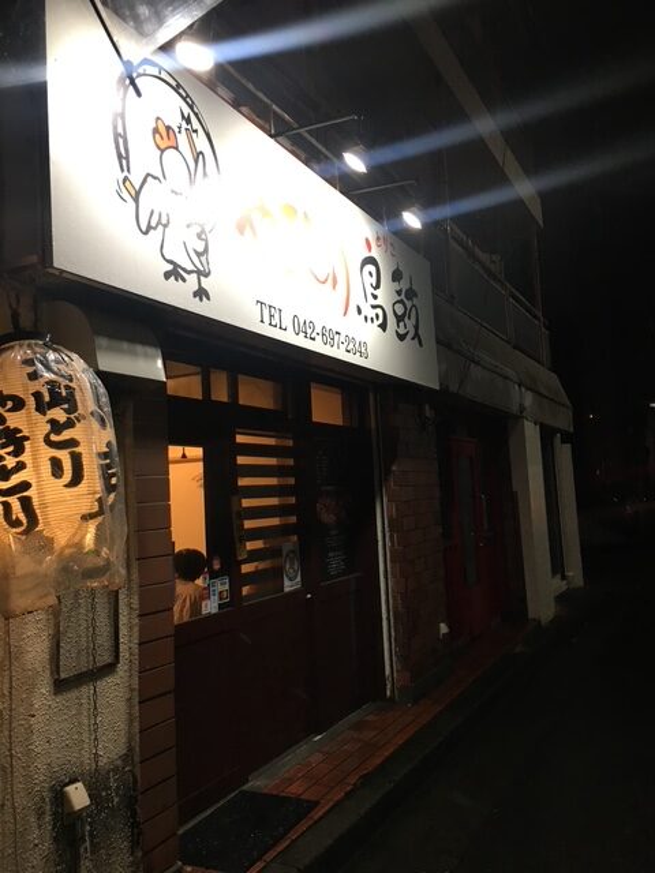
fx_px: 732
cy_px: 436
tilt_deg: +4.8
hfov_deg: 48.2
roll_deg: +2.6
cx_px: 328
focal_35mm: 29
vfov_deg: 61.7
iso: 64
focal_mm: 4.15
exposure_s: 1/30
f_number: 2.2
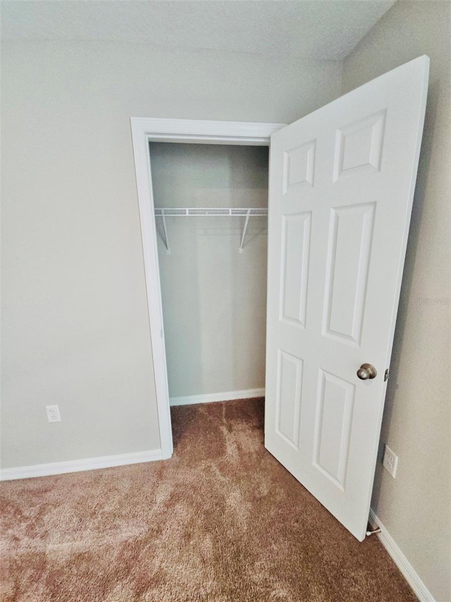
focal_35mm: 13
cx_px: 226
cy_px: 301
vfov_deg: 106.2
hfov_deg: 89.9
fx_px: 226
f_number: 2.2
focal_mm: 2.2
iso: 178
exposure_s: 1/60.2
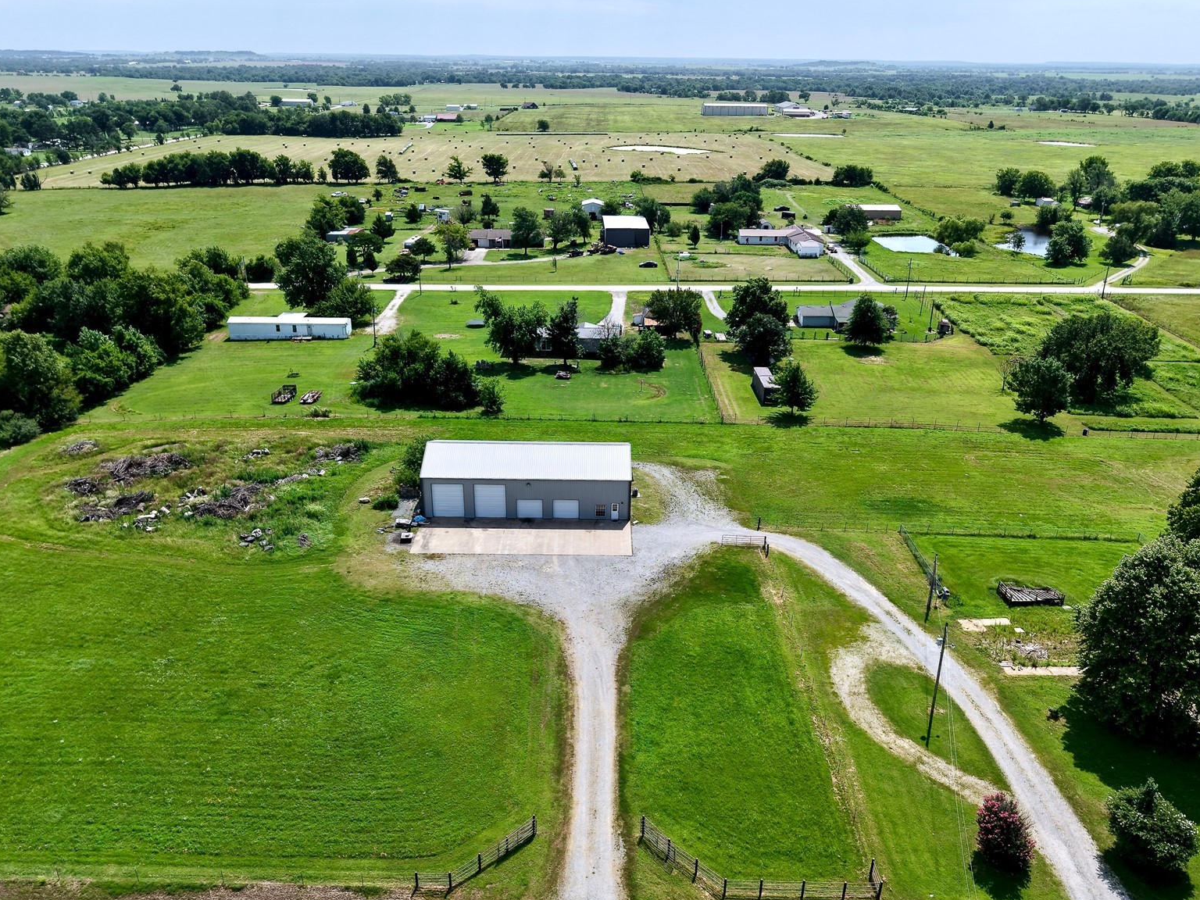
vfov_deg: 46.7
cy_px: 509
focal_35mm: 30
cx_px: 595
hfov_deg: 60.0
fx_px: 1040
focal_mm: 8.67
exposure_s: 1/640
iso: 130
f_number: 1.8
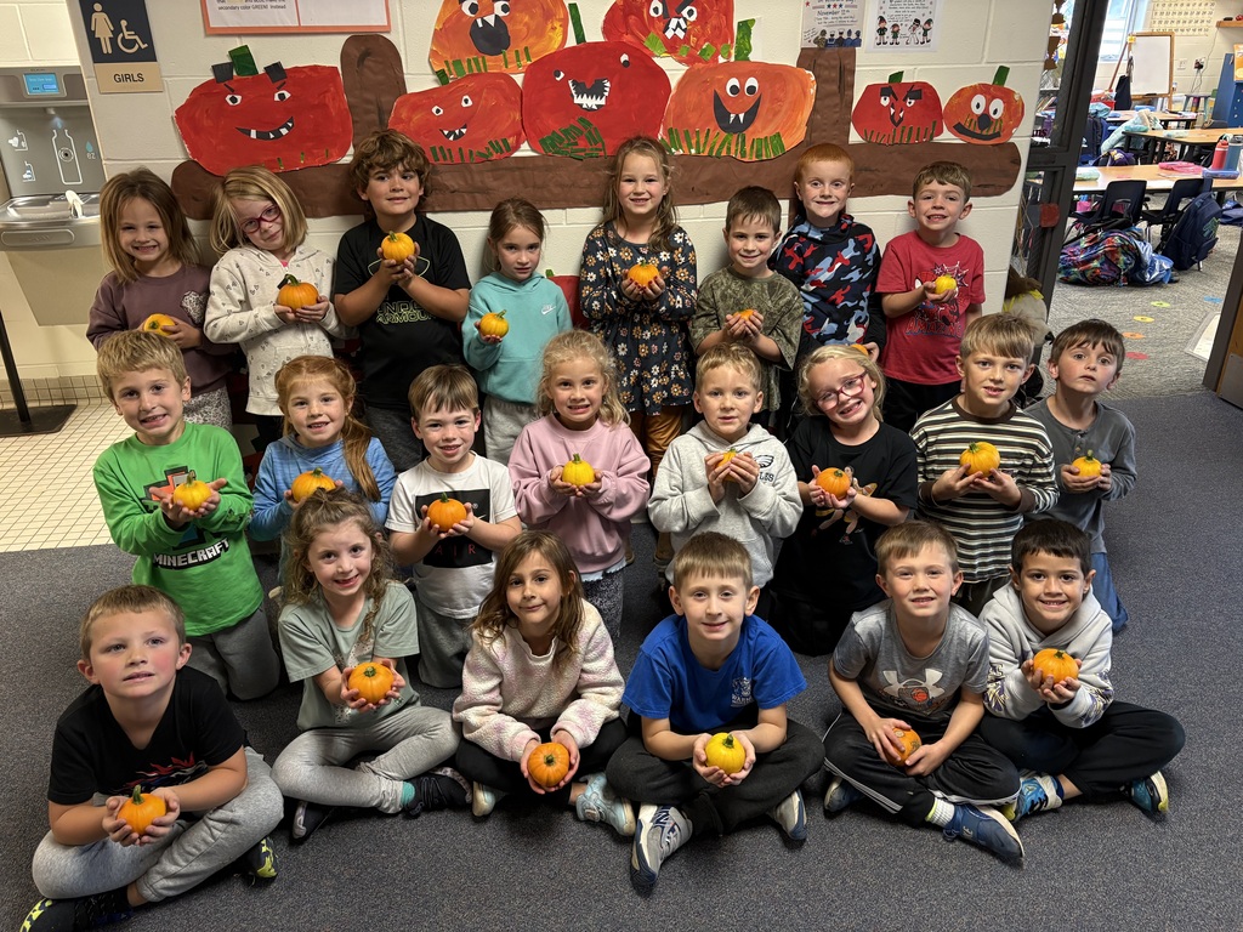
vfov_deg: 53.1
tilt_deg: -25.3
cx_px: 622
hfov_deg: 67.3
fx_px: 934
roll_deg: +0.6
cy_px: 466
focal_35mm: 26
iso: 250
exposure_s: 1/60
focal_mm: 5.96
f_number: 1.6
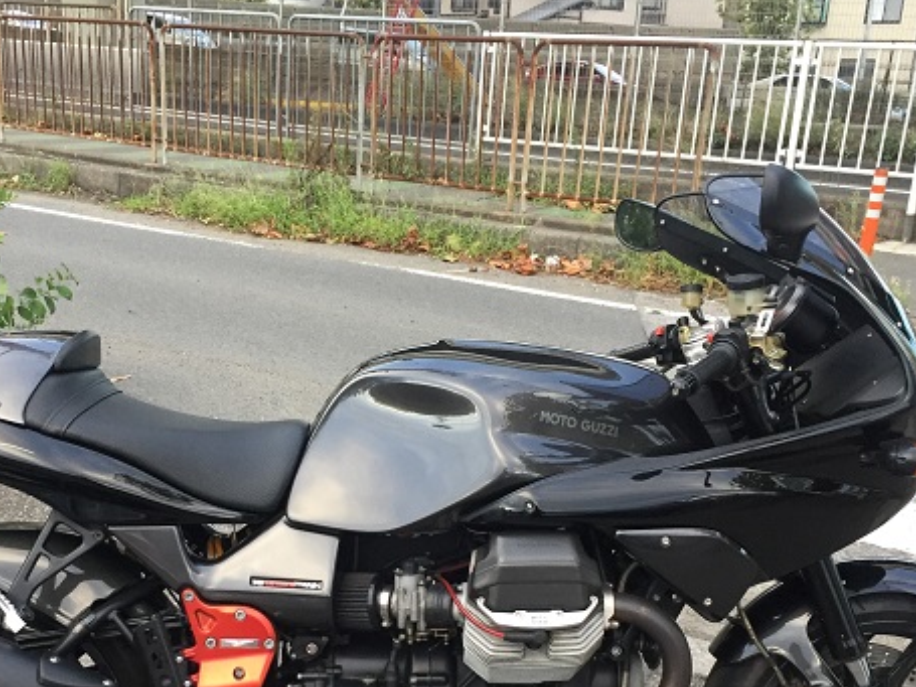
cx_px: 393
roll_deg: -2.0
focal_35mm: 45
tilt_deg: -20.4
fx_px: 1190
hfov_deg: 42.0
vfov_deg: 31.6
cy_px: 521
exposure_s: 1/30
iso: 50
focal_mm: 4.15
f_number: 2.2
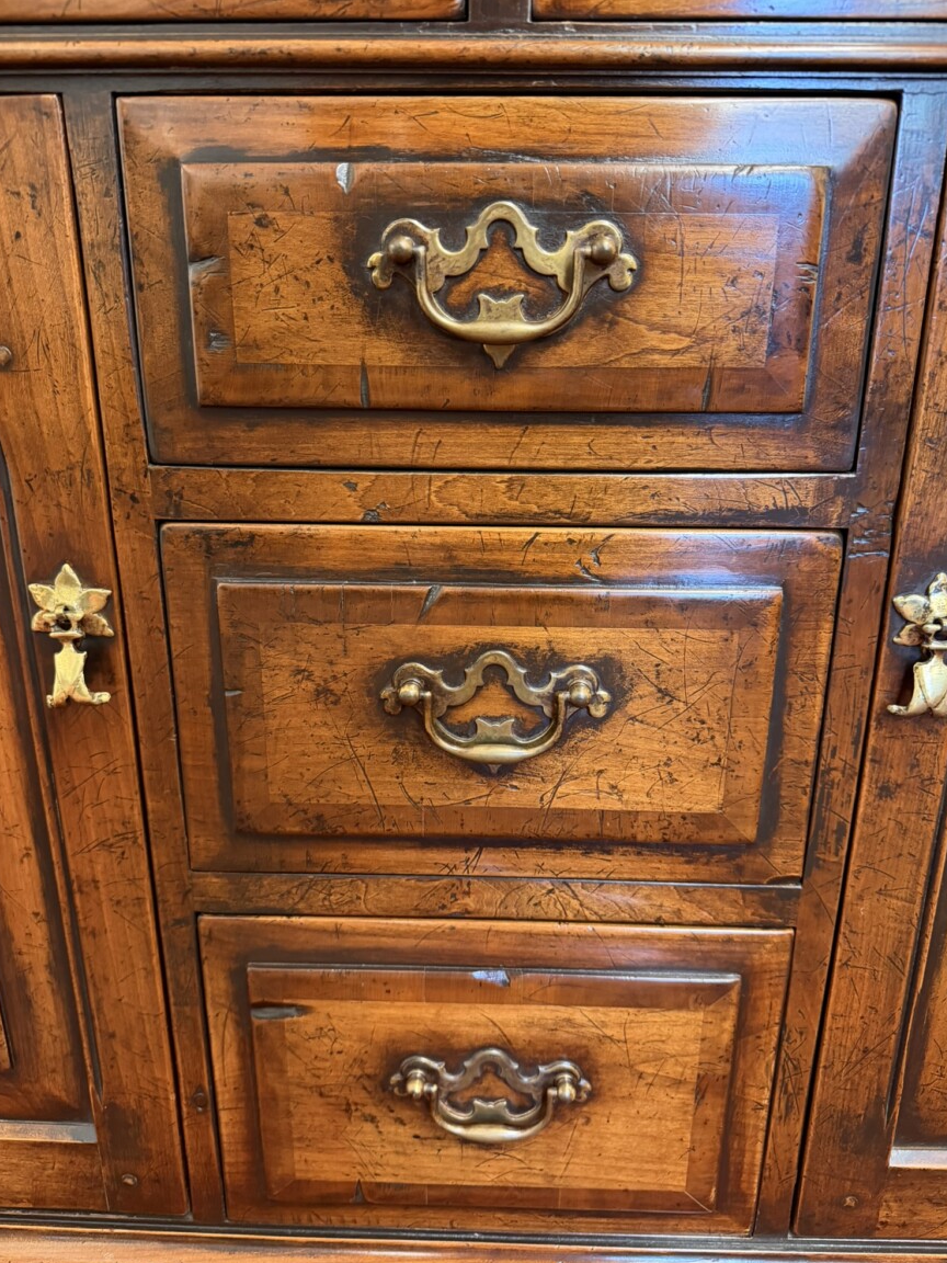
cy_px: 618
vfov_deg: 69.4
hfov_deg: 54.9
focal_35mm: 25
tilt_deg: -18.4
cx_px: 467
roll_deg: -0.5
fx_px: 912
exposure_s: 1/33
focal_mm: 6.76
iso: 640
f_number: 1.78
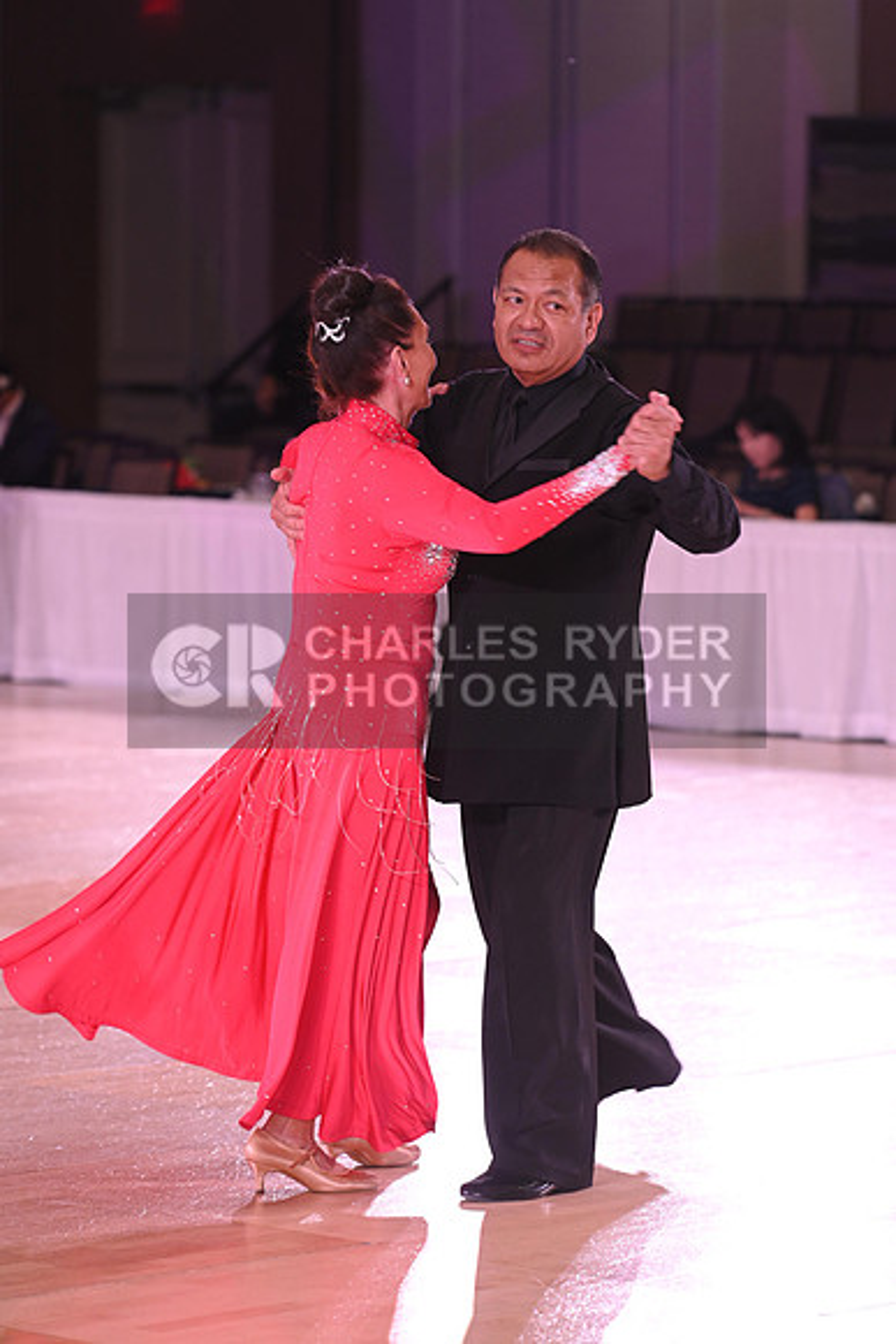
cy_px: 672
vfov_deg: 12.8
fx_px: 5969
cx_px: 448
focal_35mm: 160
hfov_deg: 8.6
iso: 1000
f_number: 4.5
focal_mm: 160
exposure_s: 1/200
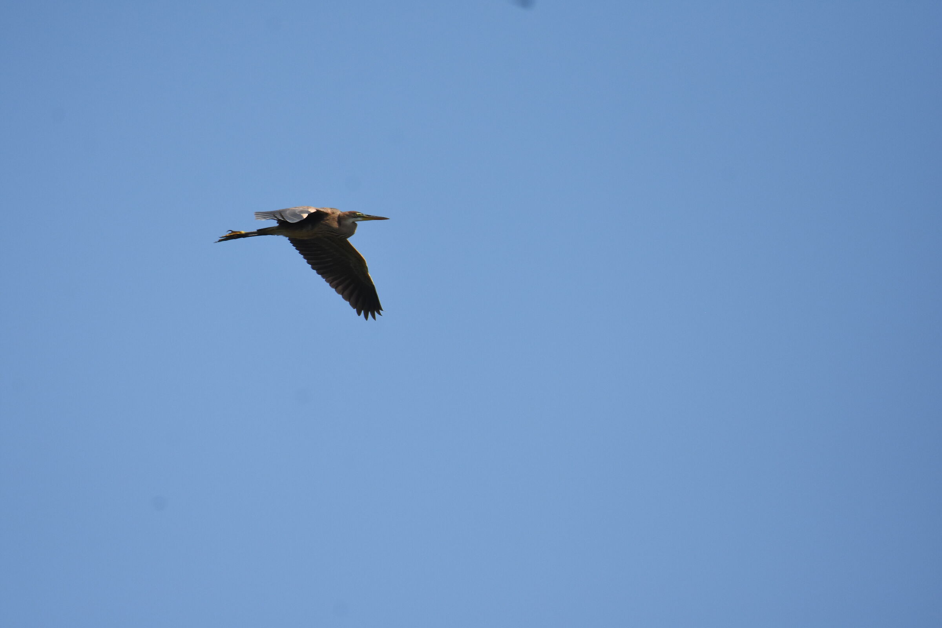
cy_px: 314
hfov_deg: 2.5
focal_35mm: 825
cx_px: 471
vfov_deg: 1.7
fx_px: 21586
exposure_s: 1/4000
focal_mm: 550
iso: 800
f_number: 6.3
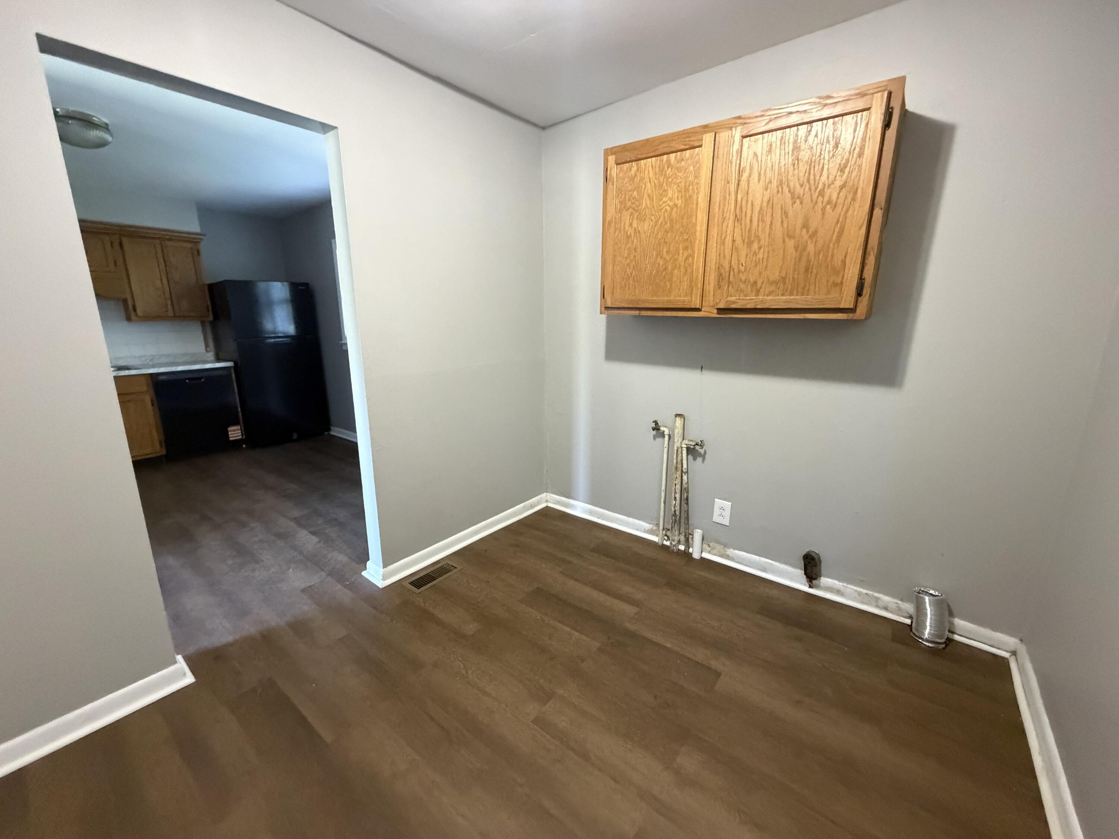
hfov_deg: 102.1
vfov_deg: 85.7
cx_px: 560
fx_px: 453
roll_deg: +1.2
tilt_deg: -14.1
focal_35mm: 14
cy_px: 420
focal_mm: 2.22
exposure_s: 1/60
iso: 800
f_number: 2.2
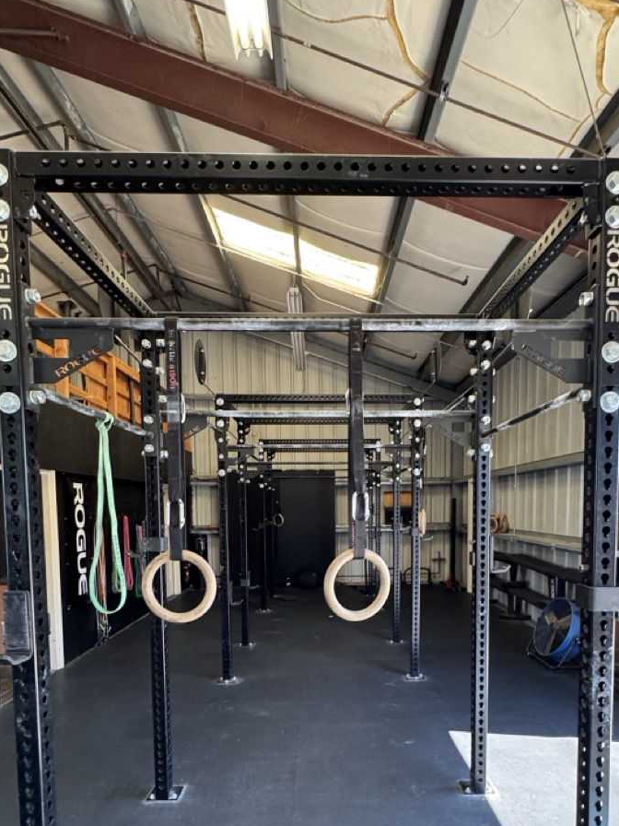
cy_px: 535
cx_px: 337
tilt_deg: -1.7
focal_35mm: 20
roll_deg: +1.1
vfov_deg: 79.7
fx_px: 477
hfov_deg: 65.8
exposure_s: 1/120
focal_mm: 2.22
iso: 320
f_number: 2.2
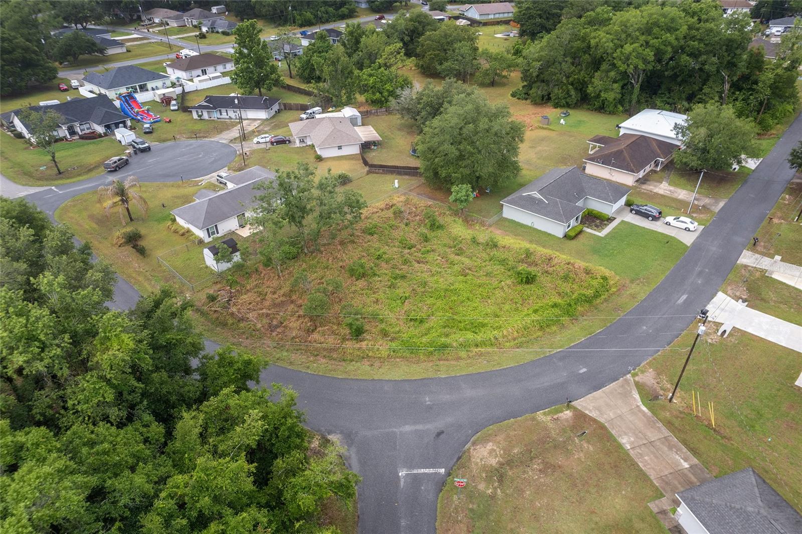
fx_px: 490
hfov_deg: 78.6
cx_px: 401
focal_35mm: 22
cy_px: 267
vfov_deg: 57.2
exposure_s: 1/240
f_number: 2.8
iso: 100
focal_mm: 8.38
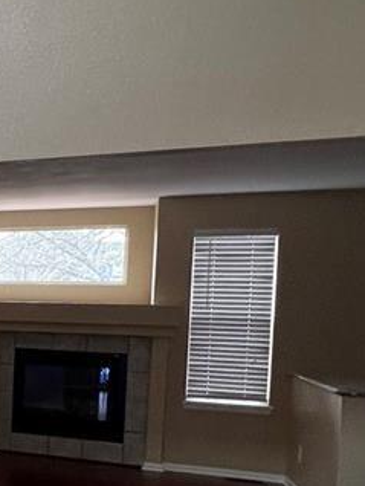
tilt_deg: -2.0
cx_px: -301
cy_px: 335
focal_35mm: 49
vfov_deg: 38.3
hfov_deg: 20.4
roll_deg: +0.1
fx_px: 688
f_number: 1.8
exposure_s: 1/120
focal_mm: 1.57
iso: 80
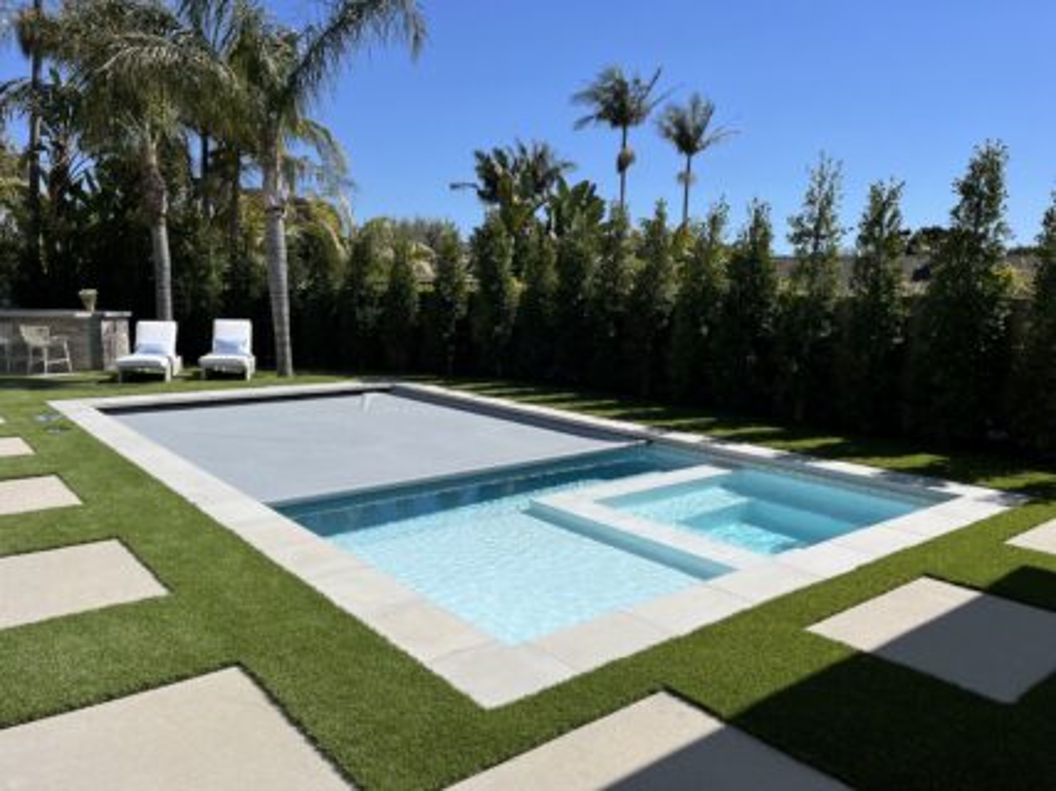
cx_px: 528
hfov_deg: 67.3
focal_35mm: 26
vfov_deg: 53.0
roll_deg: +0.1
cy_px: 396
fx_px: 793
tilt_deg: -8.3
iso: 50
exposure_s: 1/9091
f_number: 1.6
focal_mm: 5.1
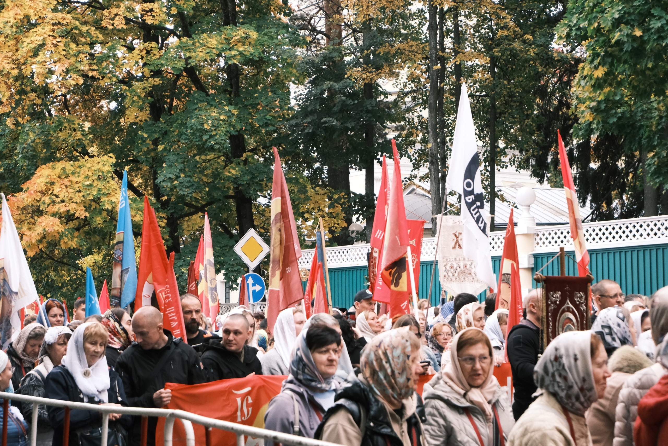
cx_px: 334
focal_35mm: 68
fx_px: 1262
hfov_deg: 29.7
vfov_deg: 20.0
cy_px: 223
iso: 2500
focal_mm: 45
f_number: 5.6
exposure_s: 1/1000
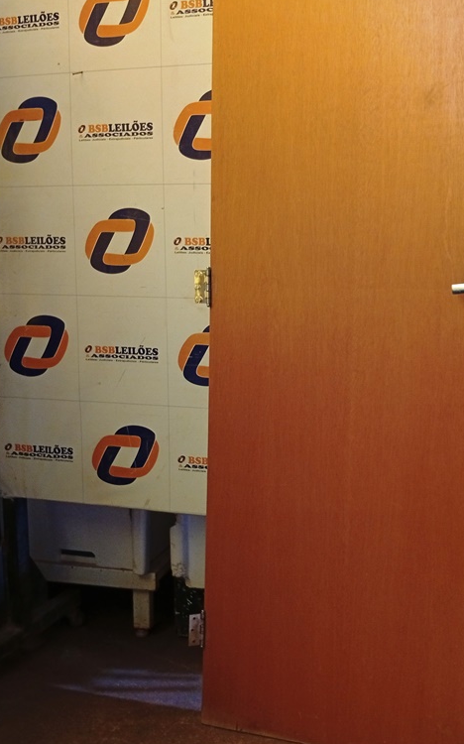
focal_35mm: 39
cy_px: 372
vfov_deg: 50.4
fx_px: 790
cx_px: 350
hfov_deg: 32.1
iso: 688
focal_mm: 3.98
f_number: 1.8
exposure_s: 1/20
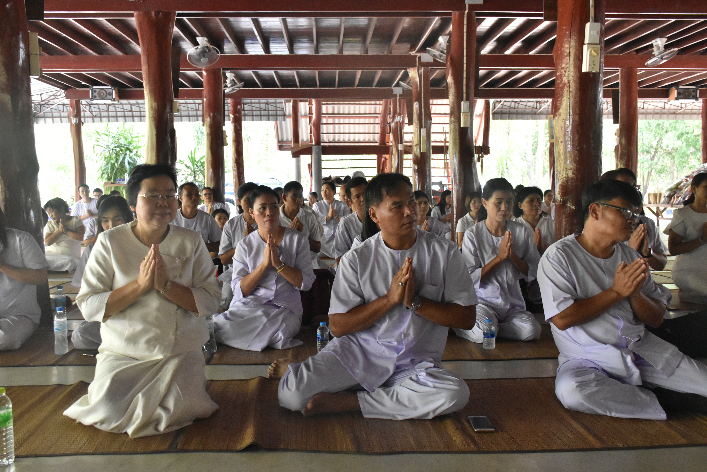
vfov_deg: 38.4
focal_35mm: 34
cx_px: 354
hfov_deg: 55.1
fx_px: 677
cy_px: 236
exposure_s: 1/125
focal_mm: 23
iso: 2500
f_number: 5.6
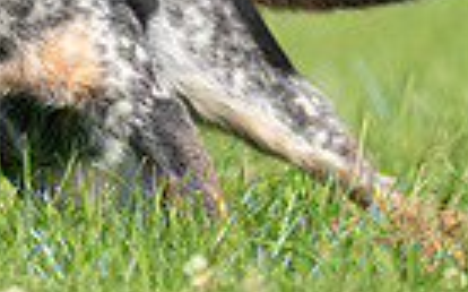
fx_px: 32854
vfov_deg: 0.5
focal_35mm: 2578
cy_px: -151
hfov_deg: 0.8
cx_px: 149
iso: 1250
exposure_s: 1/4000
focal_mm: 600
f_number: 6.3
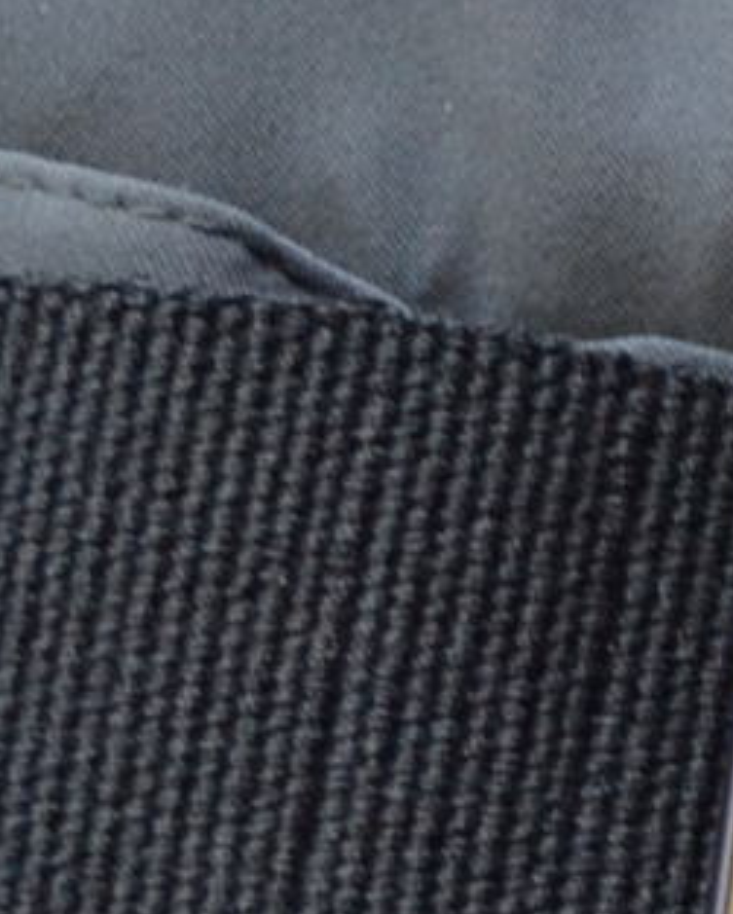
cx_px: 2450
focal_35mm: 290
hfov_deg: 5.0
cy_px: 856
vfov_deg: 6.6
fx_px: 7853
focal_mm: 28
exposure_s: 1/60
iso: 720
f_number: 4.5
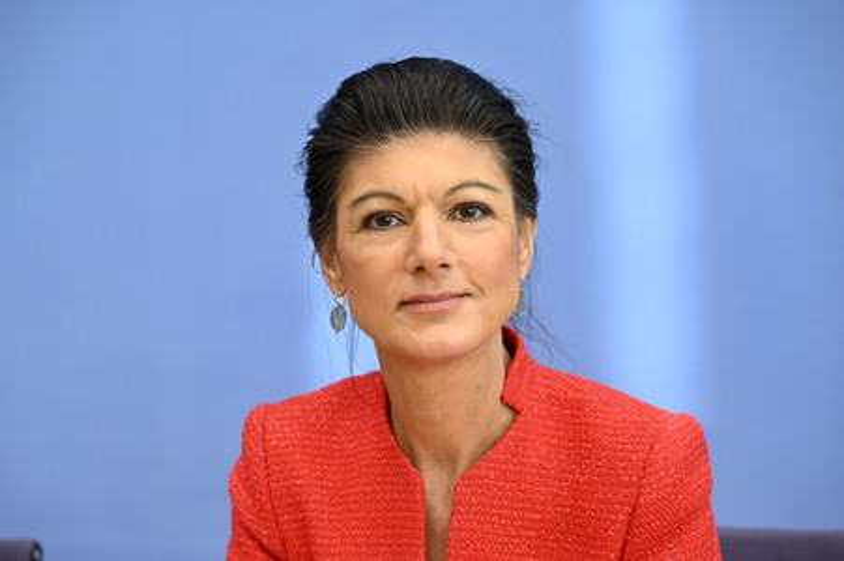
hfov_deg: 27.0
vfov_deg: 18.2
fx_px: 1757
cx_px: 422
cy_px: 280
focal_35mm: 75
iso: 3200
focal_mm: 75
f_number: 4.5
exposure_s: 1/640
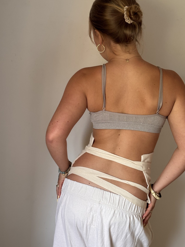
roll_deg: -4.8
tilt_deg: -10.9
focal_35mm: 54
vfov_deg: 35.5
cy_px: 127
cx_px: 96
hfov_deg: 27.0
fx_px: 385
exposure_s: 1/64
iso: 100
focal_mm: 6.76
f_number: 1.78
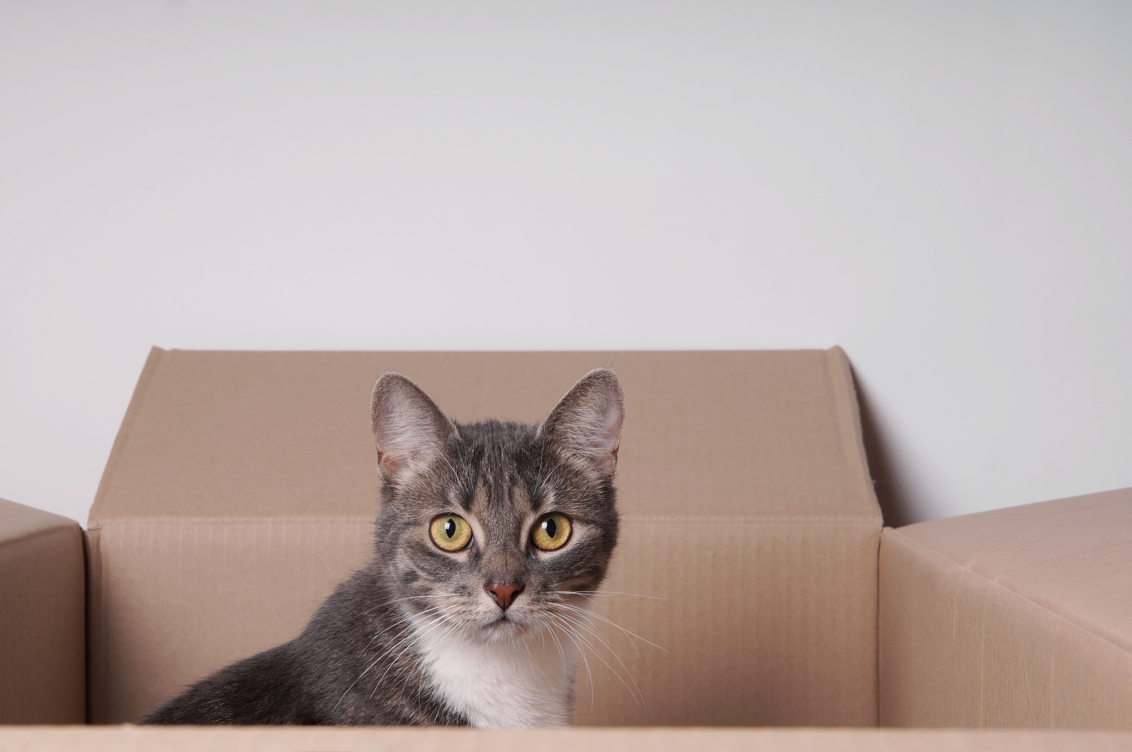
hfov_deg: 24.6
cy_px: 376
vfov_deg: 16.5
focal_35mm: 82
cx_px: 566
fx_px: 2591
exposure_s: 1/160
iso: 100
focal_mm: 55
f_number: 10
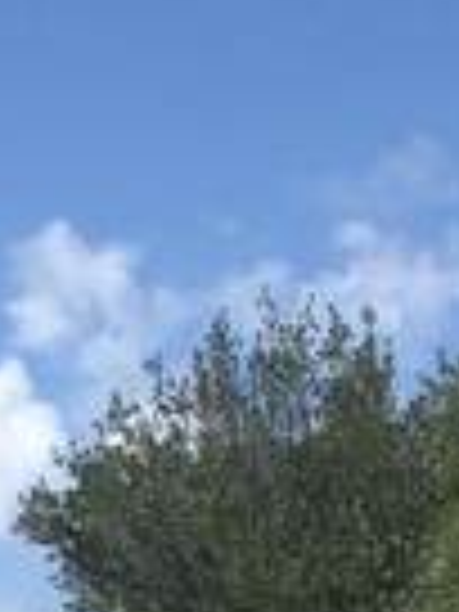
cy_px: 1044
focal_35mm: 197
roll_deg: +0.3
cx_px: 90
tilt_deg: -0.3
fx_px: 3483
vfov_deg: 9.6
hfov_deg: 7.5
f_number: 1.8
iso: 20
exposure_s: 1/3436
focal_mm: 3.99
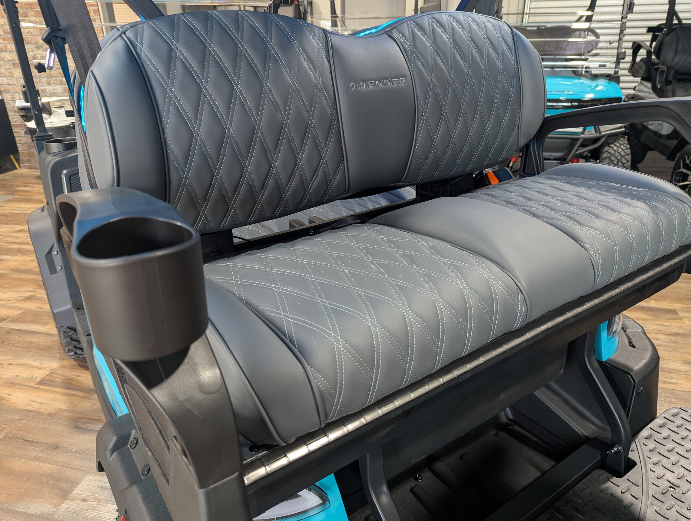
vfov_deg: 56.9
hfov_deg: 71.5
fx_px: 480
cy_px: 260
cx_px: 346
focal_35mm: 24
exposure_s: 1/50.7
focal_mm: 6.81
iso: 171
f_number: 1.85
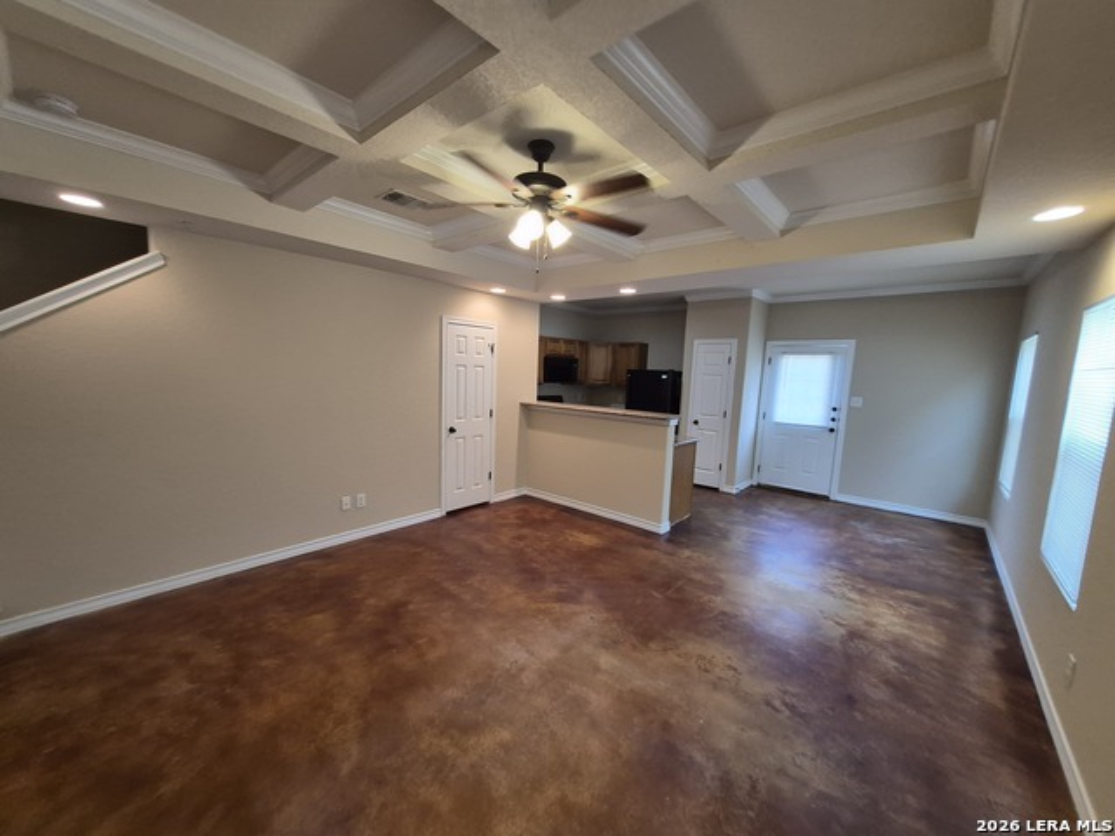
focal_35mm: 13
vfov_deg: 89.9
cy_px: 418
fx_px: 419
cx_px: 558
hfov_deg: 106.2
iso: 320
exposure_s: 1/60
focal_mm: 1.74
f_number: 2.2
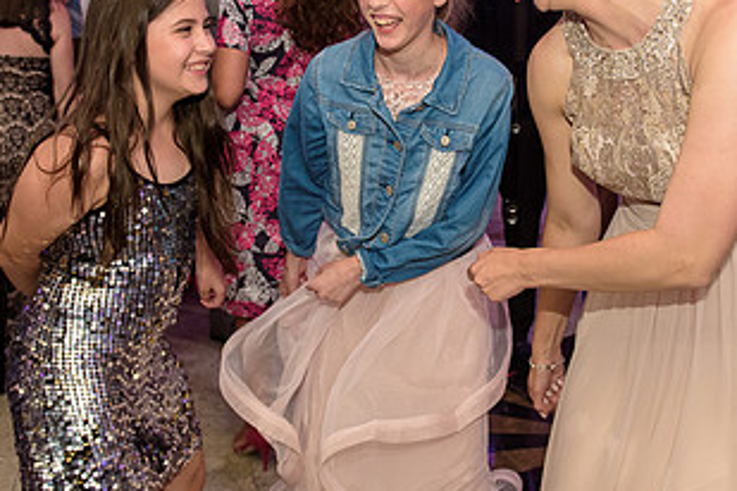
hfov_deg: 43.6
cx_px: 386
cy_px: 123
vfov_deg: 29.4
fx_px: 921
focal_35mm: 45
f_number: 3.2
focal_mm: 24
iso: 1600
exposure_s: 1/125
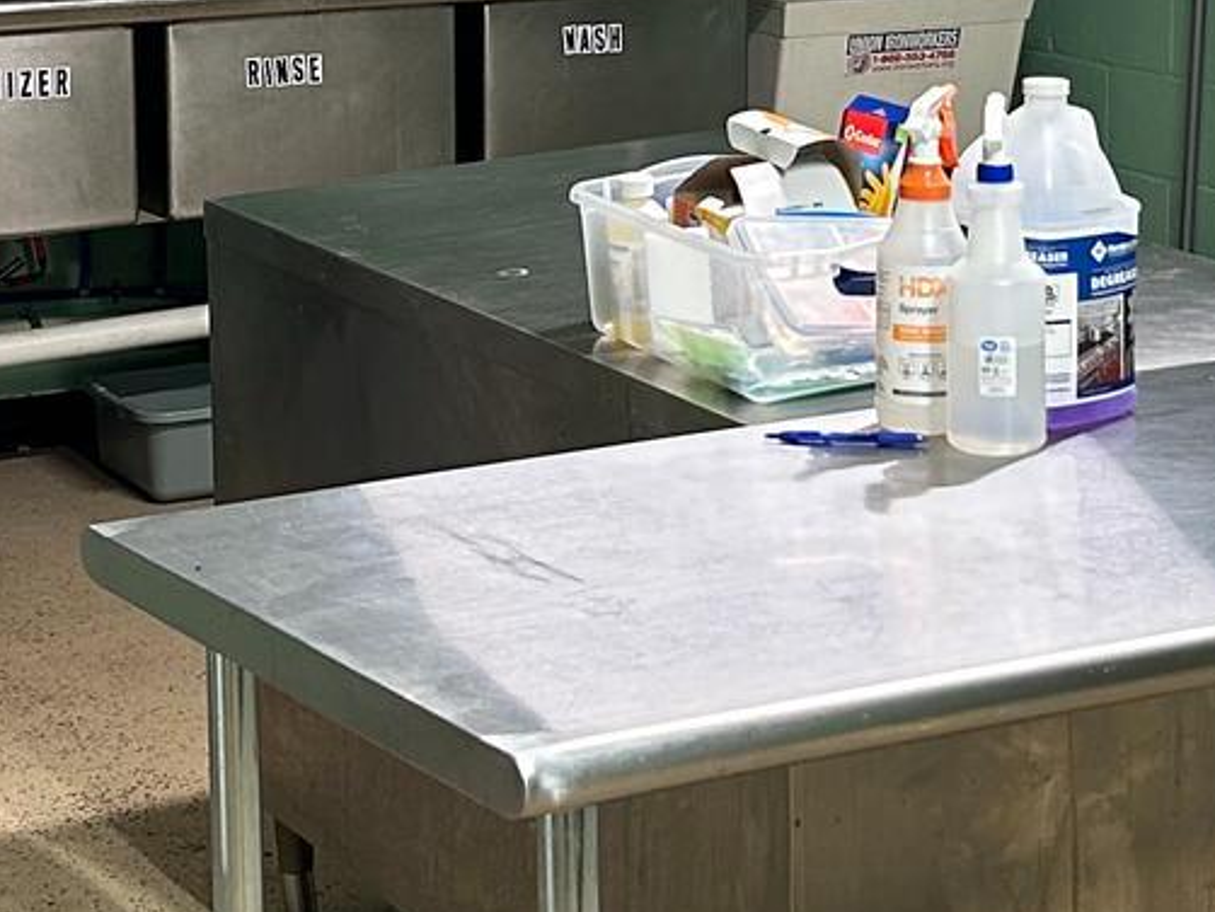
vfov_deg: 13.8
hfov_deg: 18.5
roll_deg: +0.7
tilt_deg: -7.5
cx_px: 632
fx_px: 3722
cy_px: -24
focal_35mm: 106
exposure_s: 1/120
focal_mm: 5.7
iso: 125
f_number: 1.5
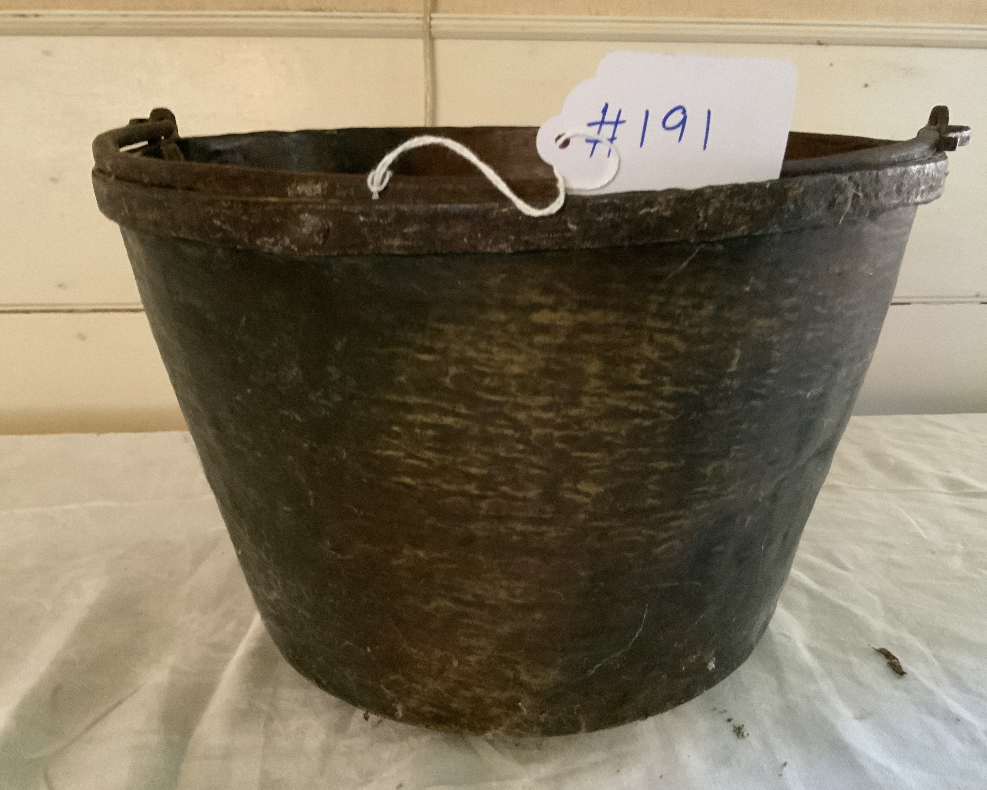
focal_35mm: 31
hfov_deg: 57.2
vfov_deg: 47.1
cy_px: 400
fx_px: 905
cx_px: 520
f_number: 1.8
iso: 500
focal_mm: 3
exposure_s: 1/30
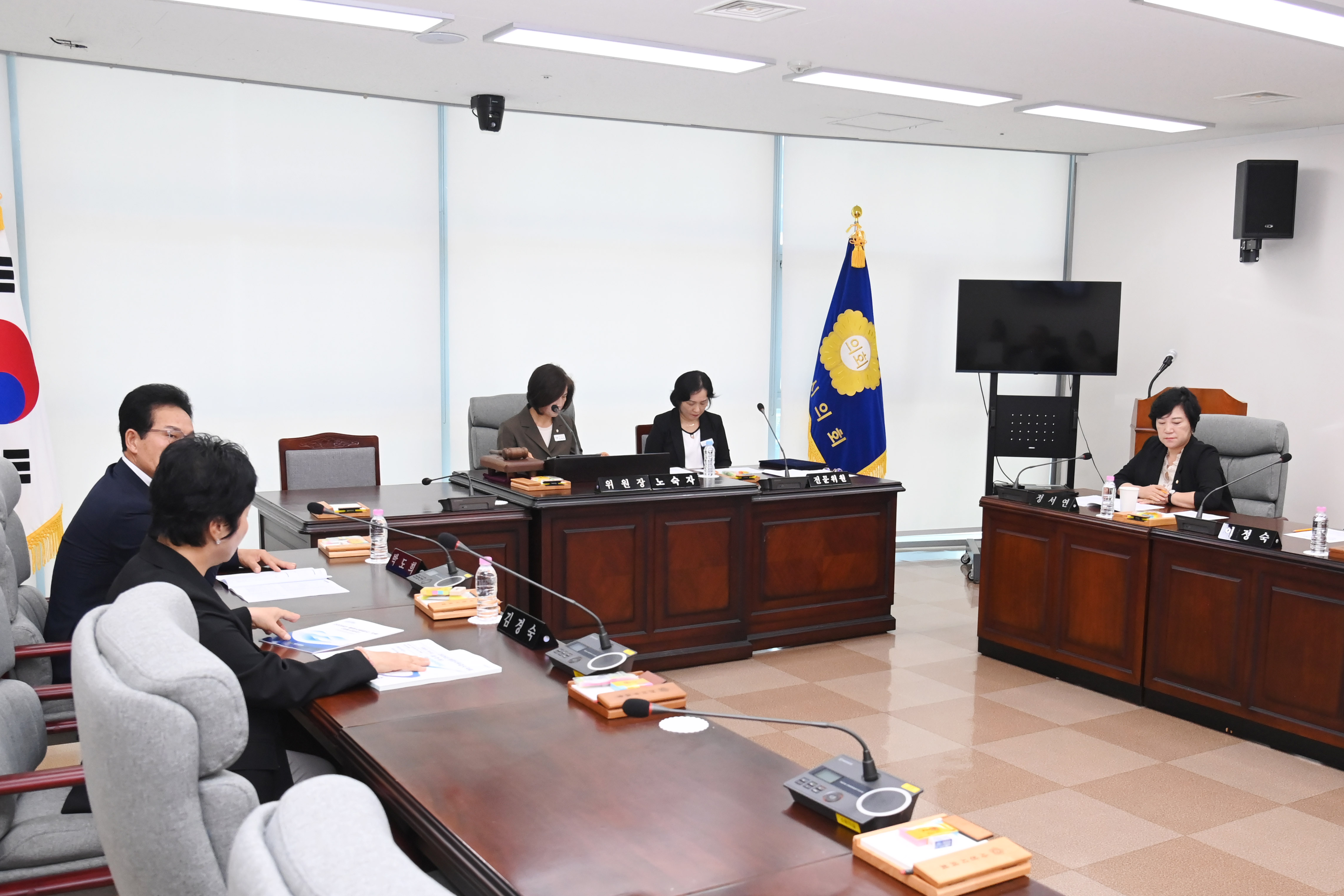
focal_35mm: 33
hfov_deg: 57.1
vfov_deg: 39.8
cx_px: 748
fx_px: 1232
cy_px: 536
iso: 3200
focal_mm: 27
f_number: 6.3
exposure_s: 1/250
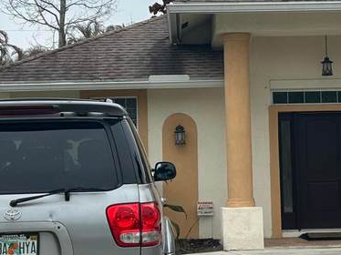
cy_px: 81
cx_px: 220
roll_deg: +1.4
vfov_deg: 16.5
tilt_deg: +4.7
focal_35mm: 89
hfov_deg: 22.0
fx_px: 876
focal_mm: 5.7
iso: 50
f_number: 1.5
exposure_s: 1/5587
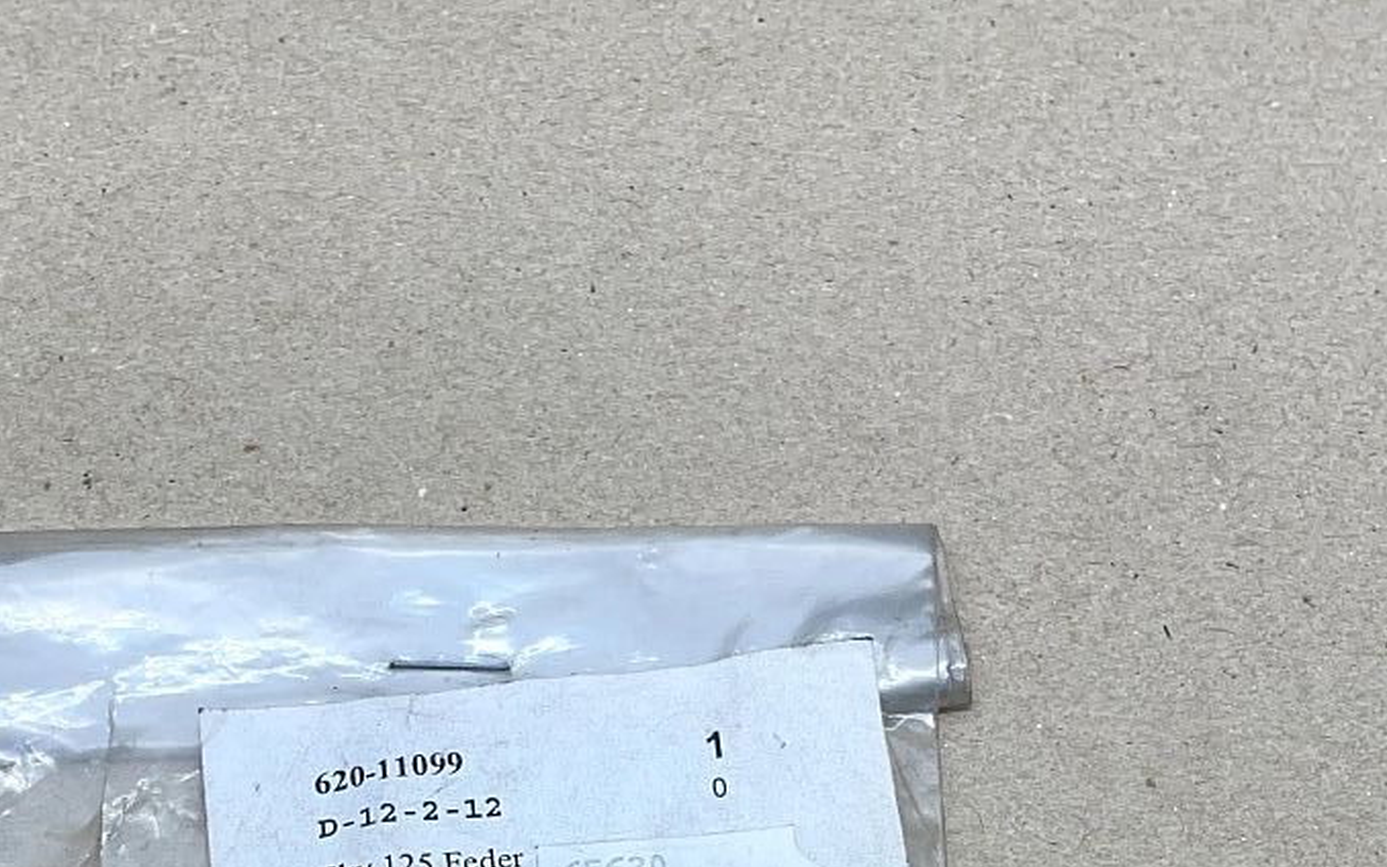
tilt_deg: -64.2
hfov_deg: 31.4
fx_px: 2457
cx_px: 554
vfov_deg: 18.7
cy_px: 1092
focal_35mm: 65
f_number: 1.6
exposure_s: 1/100
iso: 40
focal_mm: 4.2
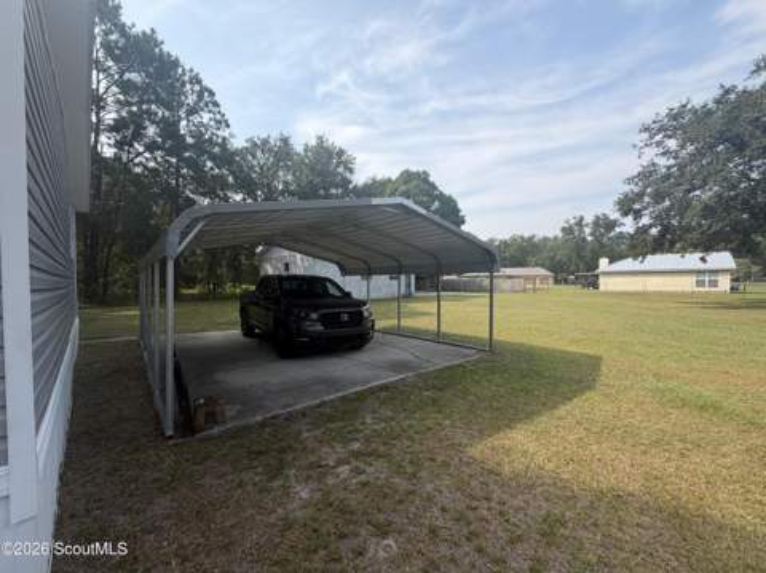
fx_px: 309
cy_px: 286
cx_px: 383
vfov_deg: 85.6
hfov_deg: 102.1
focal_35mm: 14
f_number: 2.2
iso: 32
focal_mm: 2.22
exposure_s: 1/770
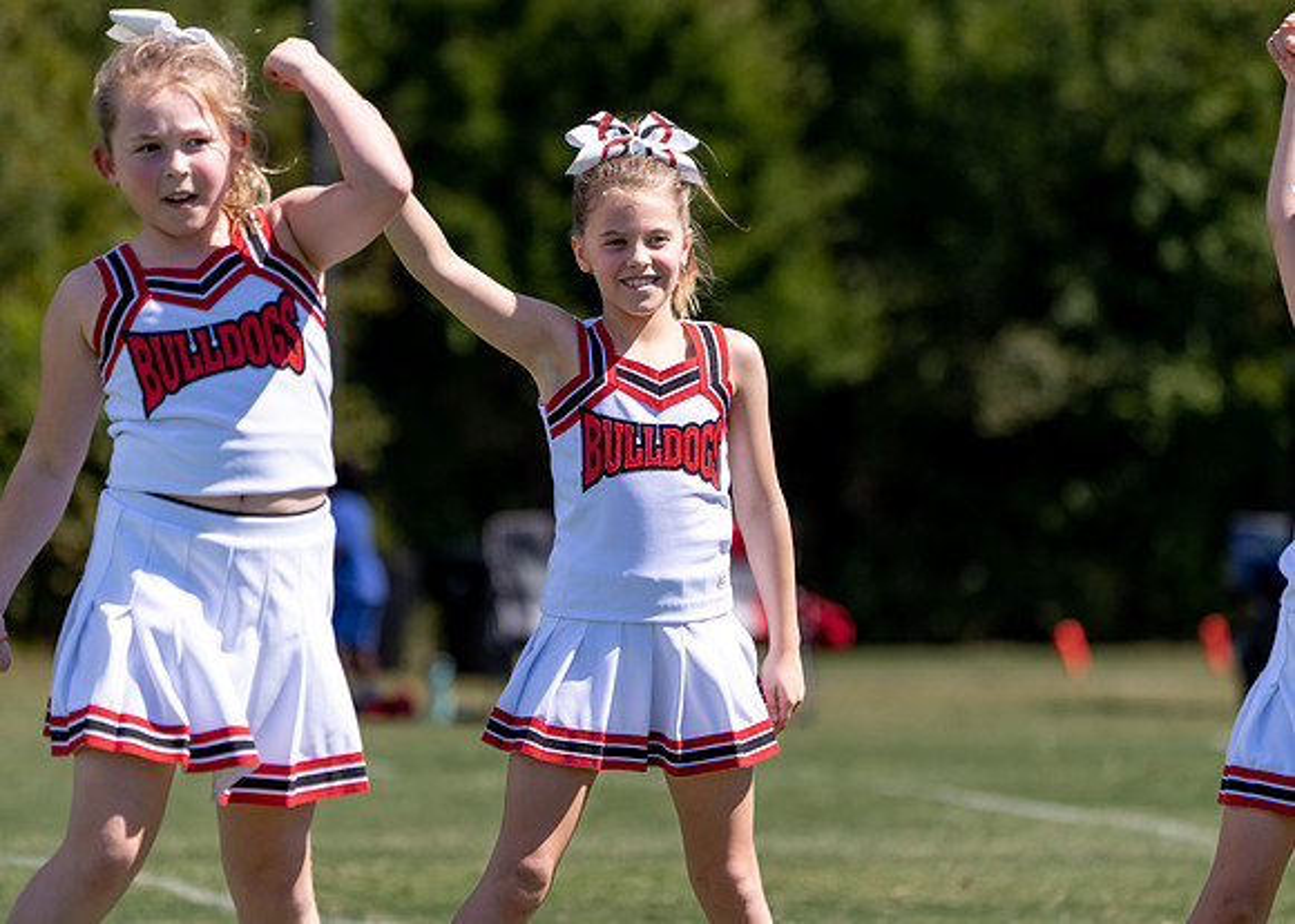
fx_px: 12678
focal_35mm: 345
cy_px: 439
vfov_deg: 4.2
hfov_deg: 5.8
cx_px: 613
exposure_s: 1/1250
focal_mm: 271
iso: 200
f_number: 5.6
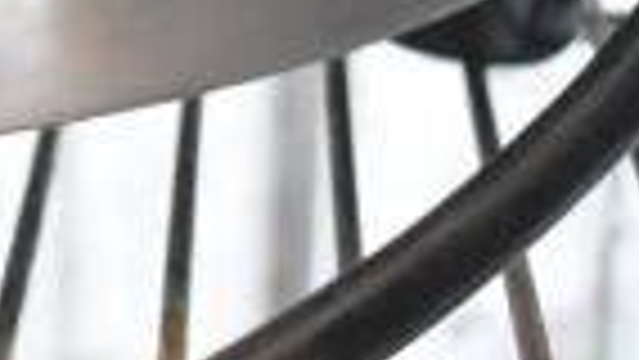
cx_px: -616
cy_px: -164
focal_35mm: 162
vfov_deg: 7.4
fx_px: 2746
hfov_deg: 11.9
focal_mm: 24
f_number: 3.8
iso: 1600
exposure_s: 1/50
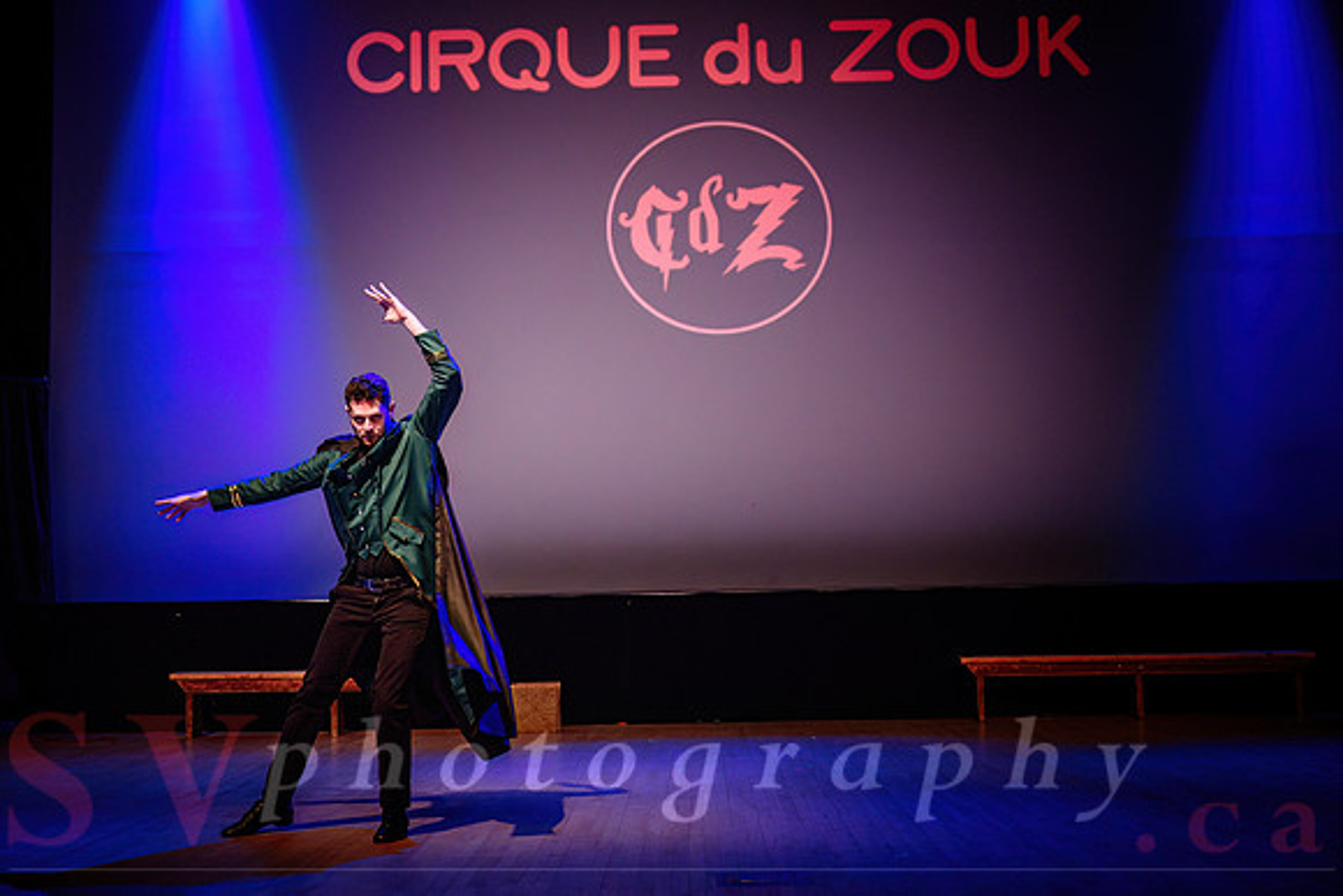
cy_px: 448
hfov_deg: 43.0
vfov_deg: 29.4
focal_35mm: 46
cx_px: 672
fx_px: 1706
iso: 1600
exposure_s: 1/160
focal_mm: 44
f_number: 2.8
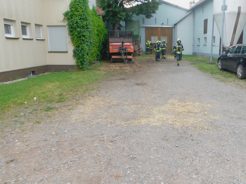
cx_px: 165
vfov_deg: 42.9
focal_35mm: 33
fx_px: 234
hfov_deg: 54.2
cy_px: 94
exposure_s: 1/125
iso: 125
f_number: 3
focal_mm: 4
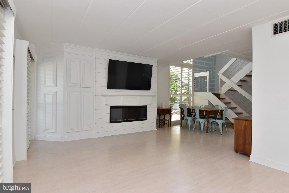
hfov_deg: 90.0
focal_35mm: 18
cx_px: 144
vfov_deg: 67.5
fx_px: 145
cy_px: 96
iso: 800
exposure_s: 1/80
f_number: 9
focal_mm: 12
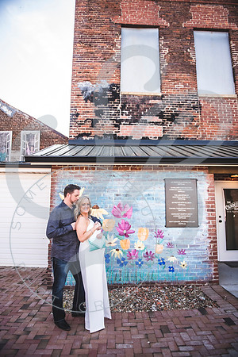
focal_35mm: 24
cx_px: 119
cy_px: 178
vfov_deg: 73.7
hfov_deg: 53.1
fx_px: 238
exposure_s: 1/400
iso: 100
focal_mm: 24
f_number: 2.8
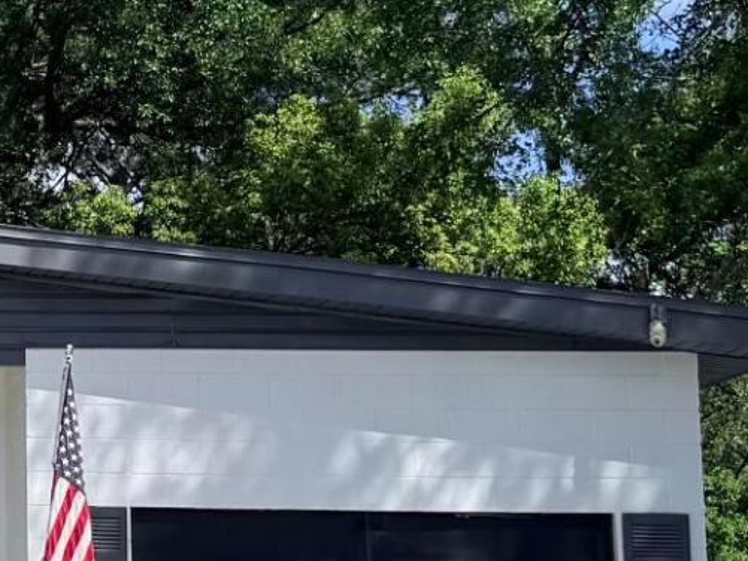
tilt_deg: +9.4
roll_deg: -1.0
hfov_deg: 13.1
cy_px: 252
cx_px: -546
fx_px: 2983
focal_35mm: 138
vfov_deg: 10.8
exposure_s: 1/5714
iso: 80
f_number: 1.78
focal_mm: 6.76
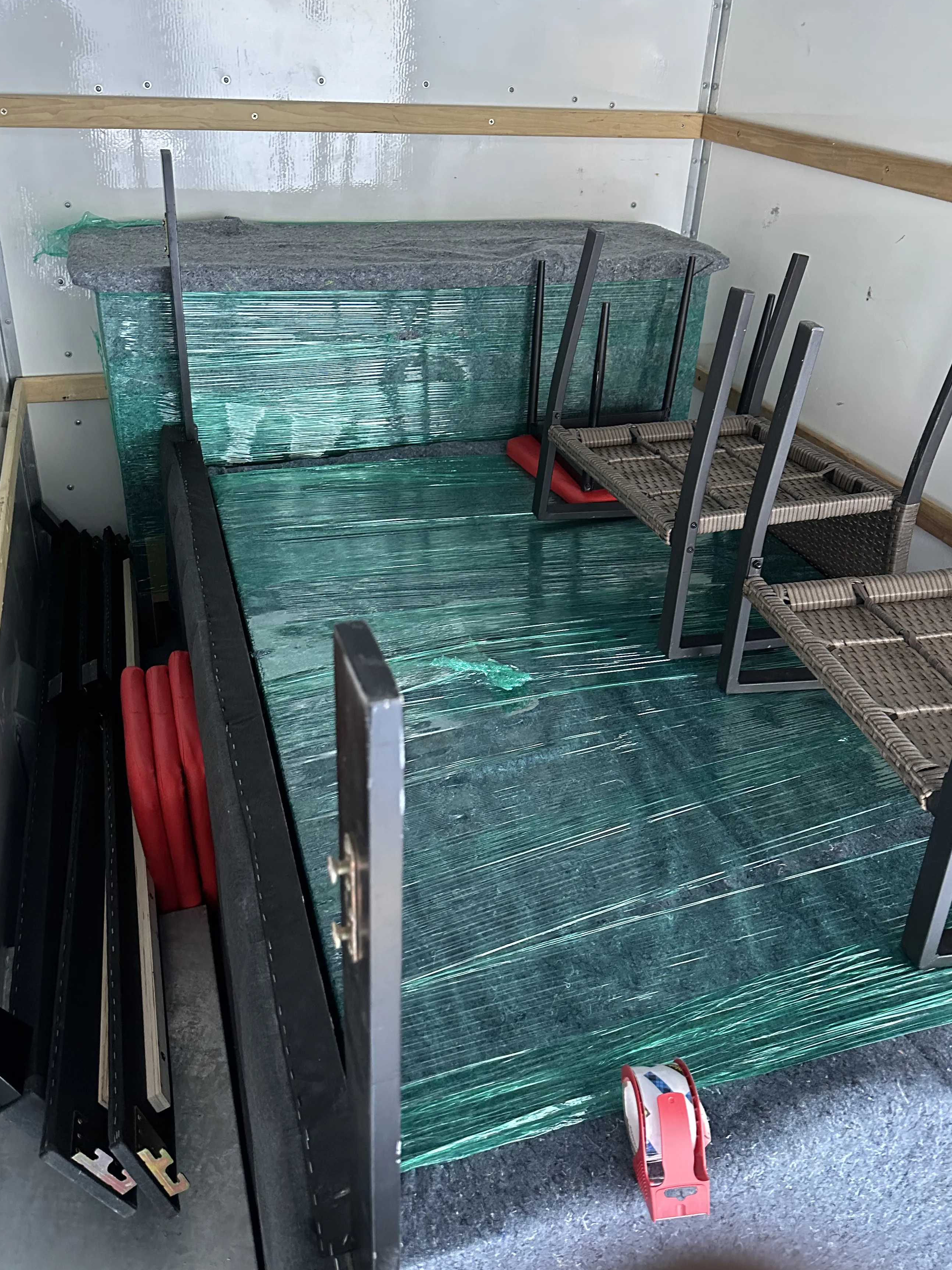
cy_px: 566
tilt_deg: -29.7
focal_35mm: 28
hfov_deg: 49.7
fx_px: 1027
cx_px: 485
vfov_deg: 63.3
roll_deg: -2.7
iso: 1000
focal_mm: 6.86
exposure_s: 1/33
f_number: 1.78
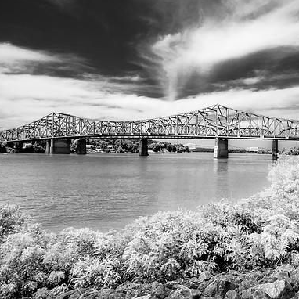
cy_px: 148
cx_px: 216
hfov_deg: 50.8
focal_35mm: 31
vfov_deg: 52.5
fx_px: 303
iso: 100
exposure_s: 1/160
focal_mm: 16
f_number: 11
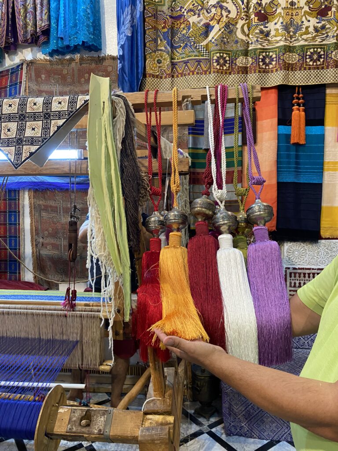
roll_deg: -1.3
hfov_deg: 53.1
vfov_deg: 67.3
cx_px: 169
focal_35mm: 26
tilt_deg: -1.7
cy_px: 226
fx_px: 338
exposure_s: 1/50
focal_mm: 4.25
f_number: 1.8
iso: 200
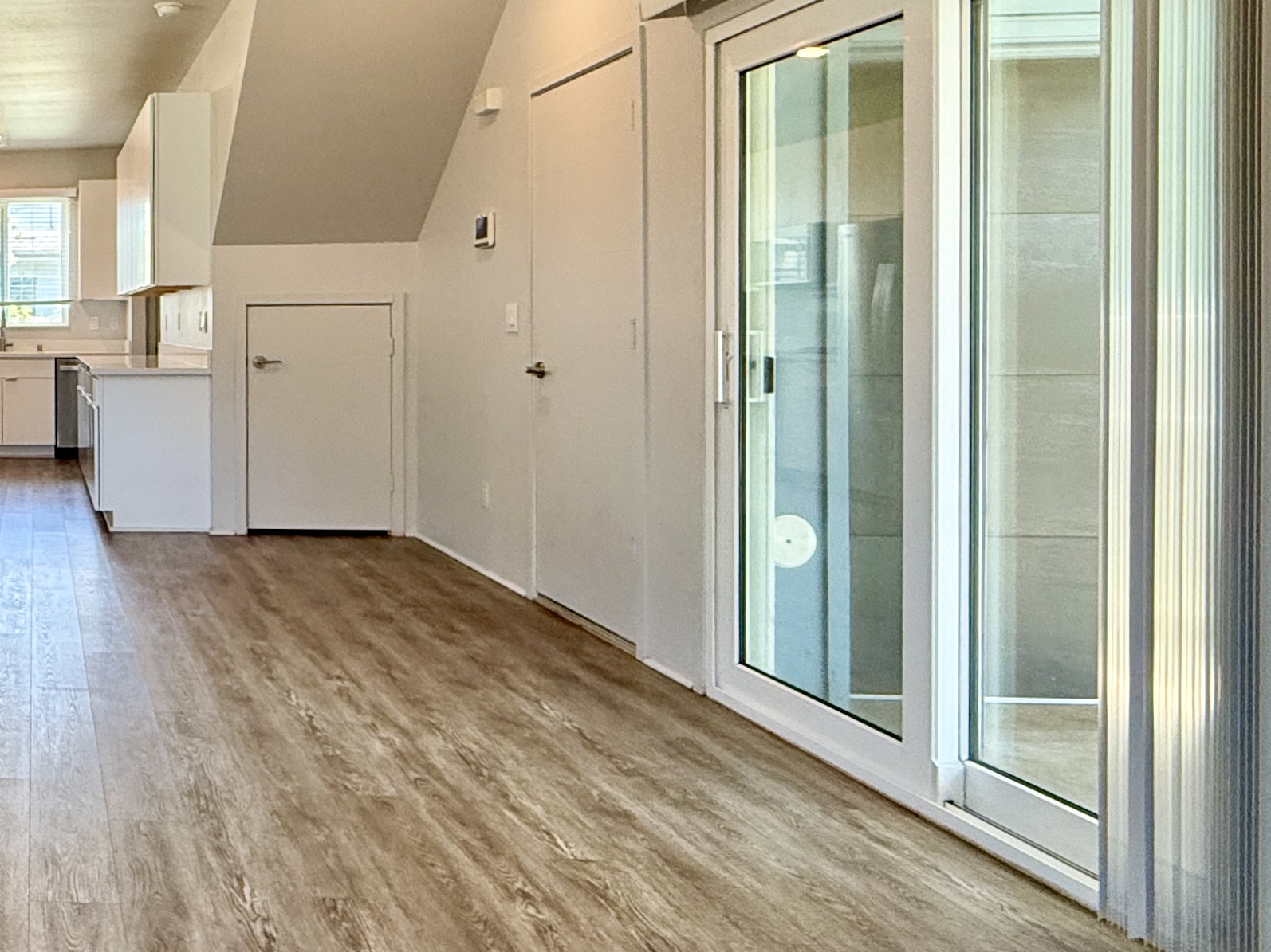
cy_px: 345
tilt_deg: -0.4
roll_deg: +0.6
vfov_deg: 40.3
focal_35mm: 35
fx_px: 1285
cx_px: -90
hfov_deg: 42.6
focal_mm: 2.22
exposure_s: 1/120
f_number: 2.2
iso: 200
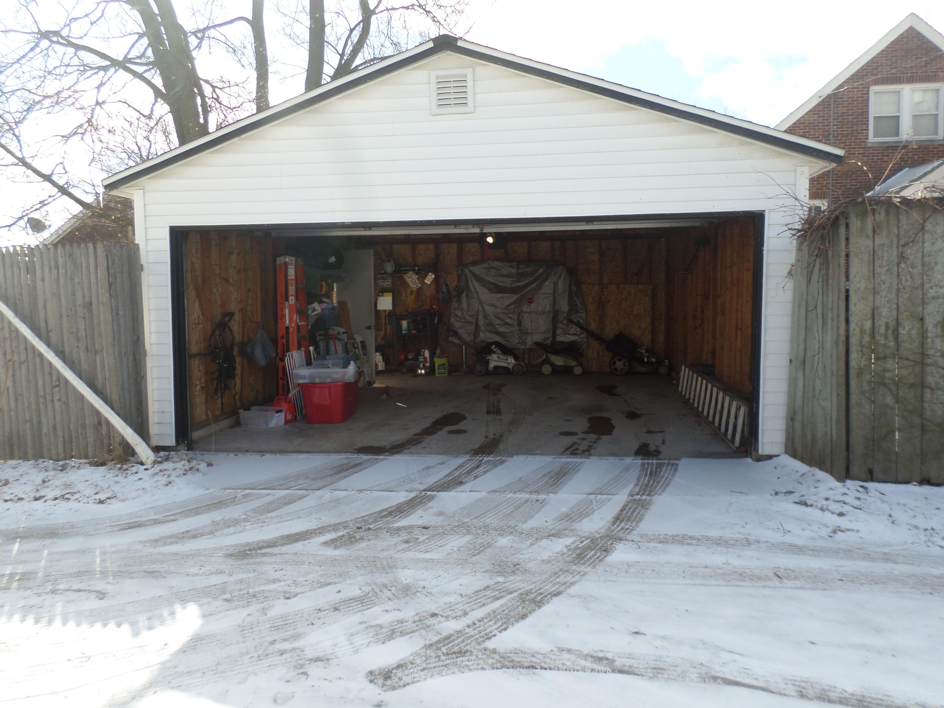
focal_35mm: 25
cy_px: 354
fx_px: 682
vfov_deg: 54.9
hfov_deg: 69.4
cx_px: 472
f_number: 2.5
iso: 80
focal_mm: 4.5
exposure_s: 1/500
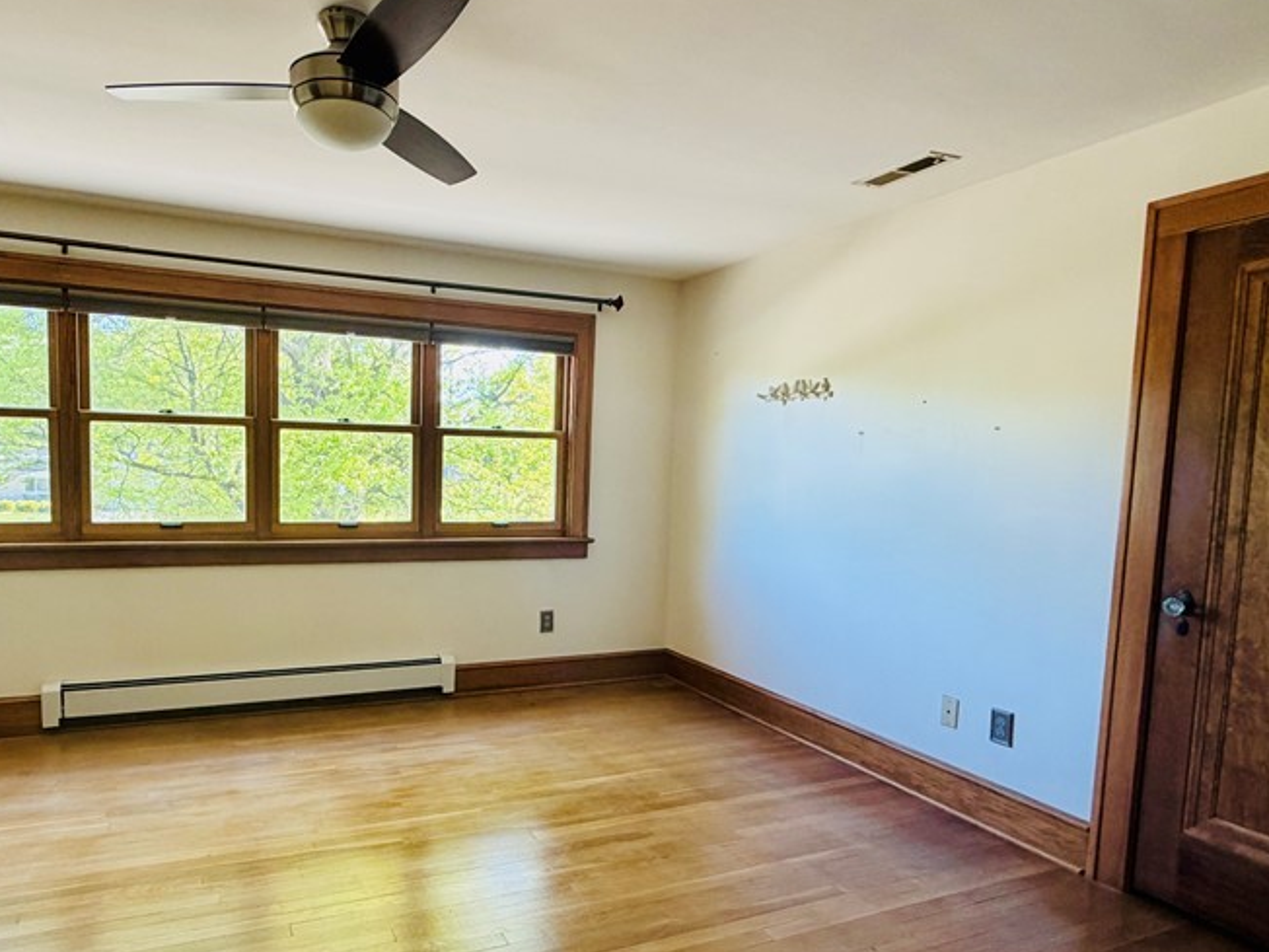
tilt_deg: -4.8
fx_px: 807
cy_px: 531
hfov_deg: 75.5
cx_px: 506
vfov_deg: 60.9
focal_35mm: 22
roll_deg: -1.1
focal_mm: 2.22
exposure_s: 1/60
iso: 200
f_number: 2.2
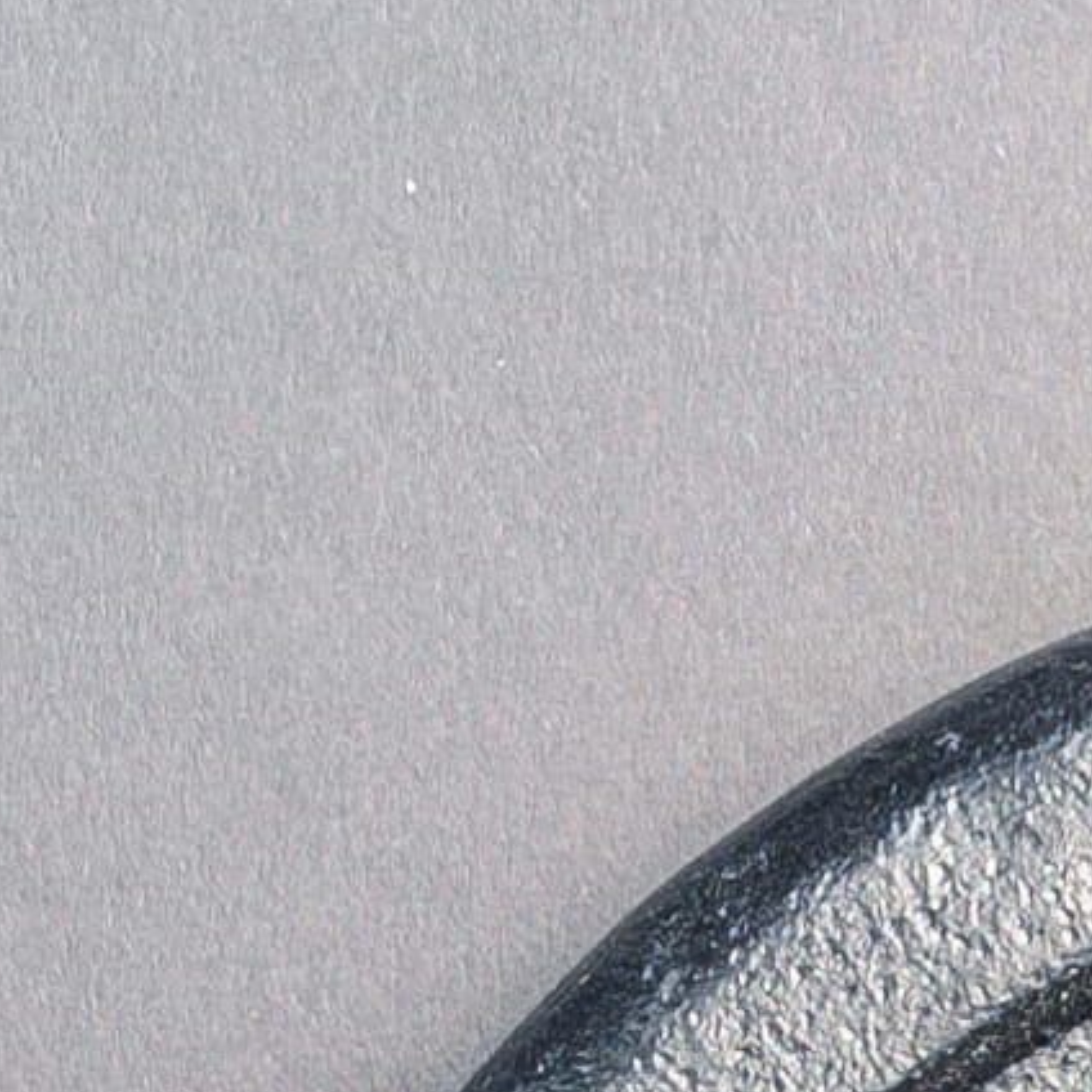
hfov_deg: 4.9
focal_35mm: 355
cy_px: 2575
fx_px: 12670
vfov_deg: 4.8
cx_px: 453
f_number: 8
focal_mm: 24
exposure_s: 6
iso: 100
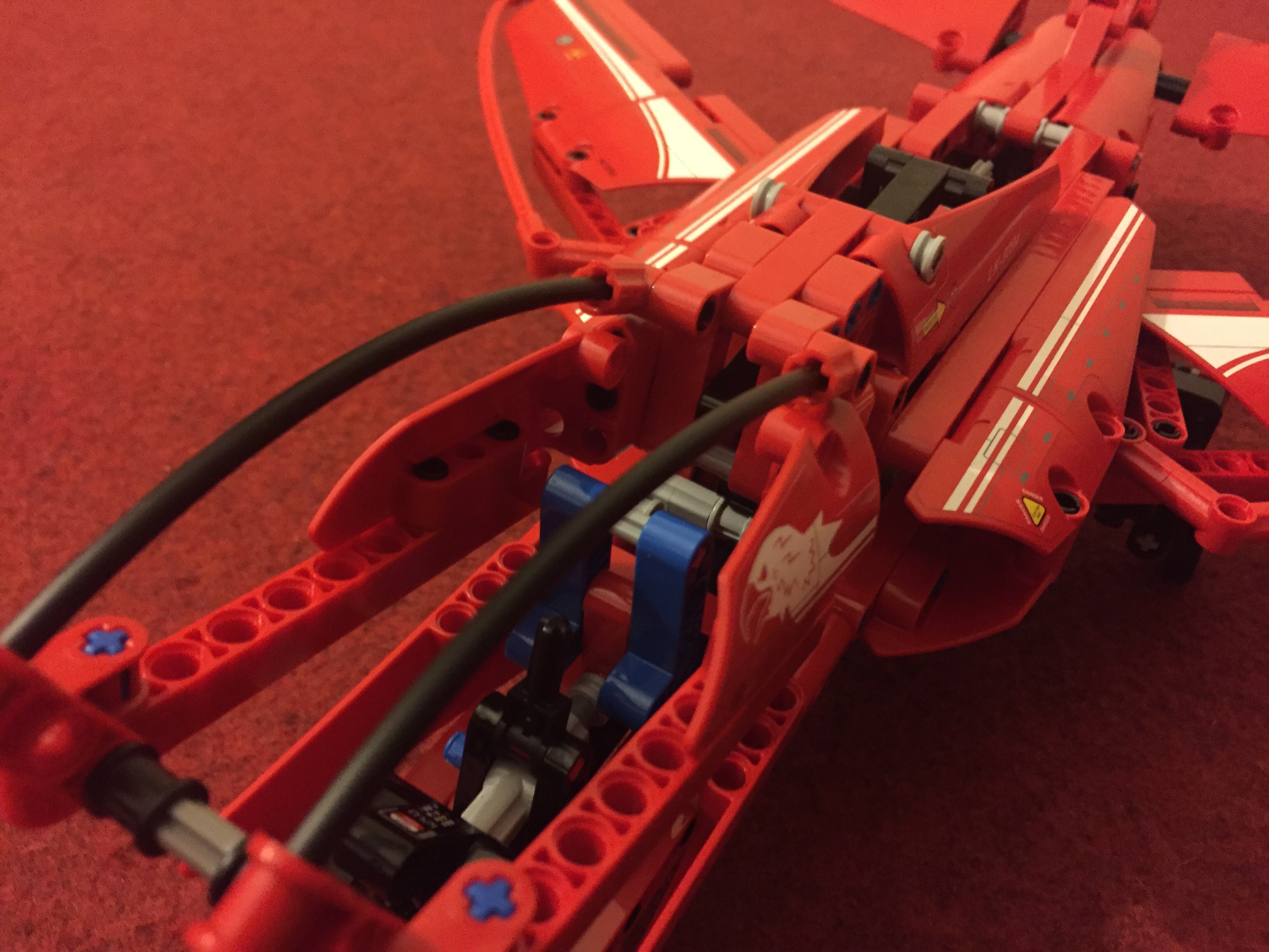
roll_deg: -3.0
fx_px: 1063
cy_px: 476
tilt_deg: -42.2
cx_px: 634
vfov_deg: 48.2
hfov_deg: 61.7
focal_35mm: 29
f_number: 2.2
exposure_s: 1/17
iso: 500
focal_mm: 4.15
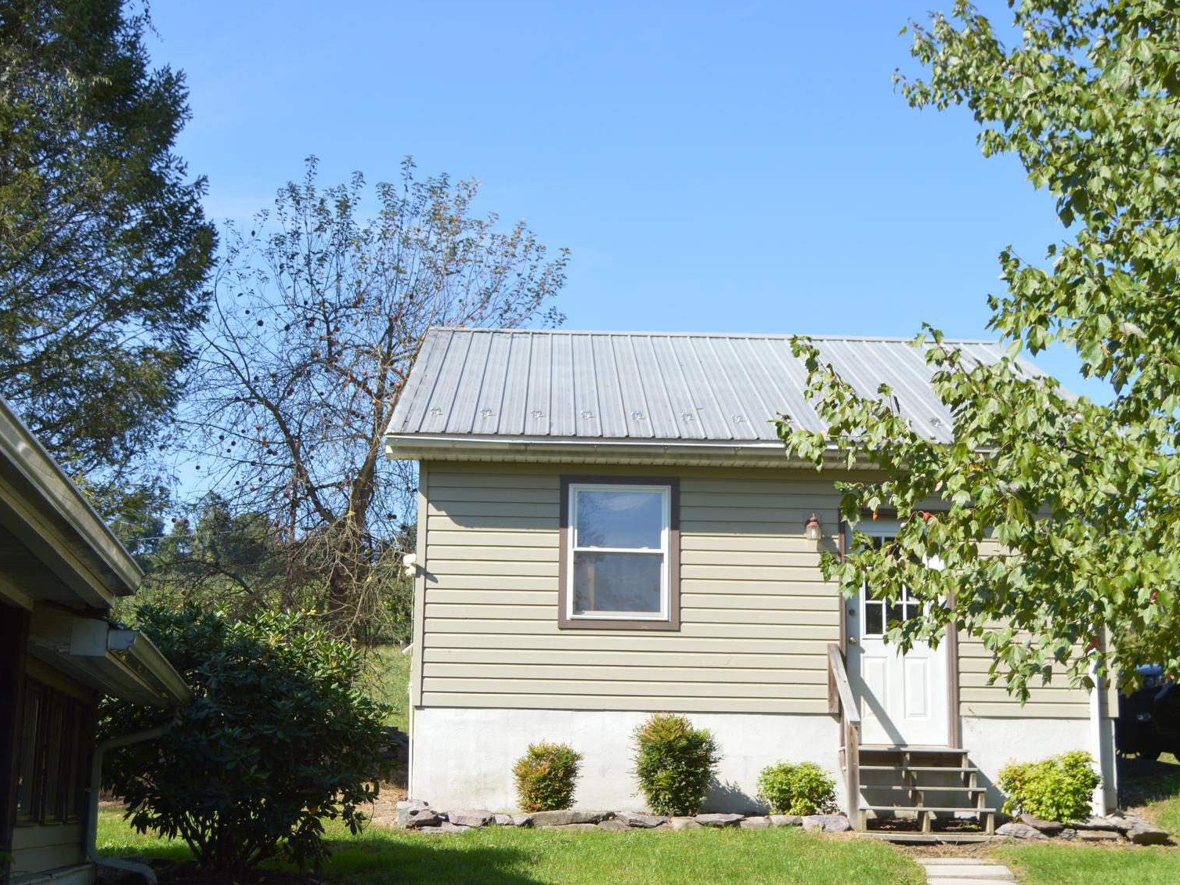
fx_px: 1602
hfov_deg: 40.4
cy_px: 511
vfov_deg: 30.8
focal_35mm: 47
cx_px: 550
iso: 100
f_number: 3.8
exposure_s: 1/400
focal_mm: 24
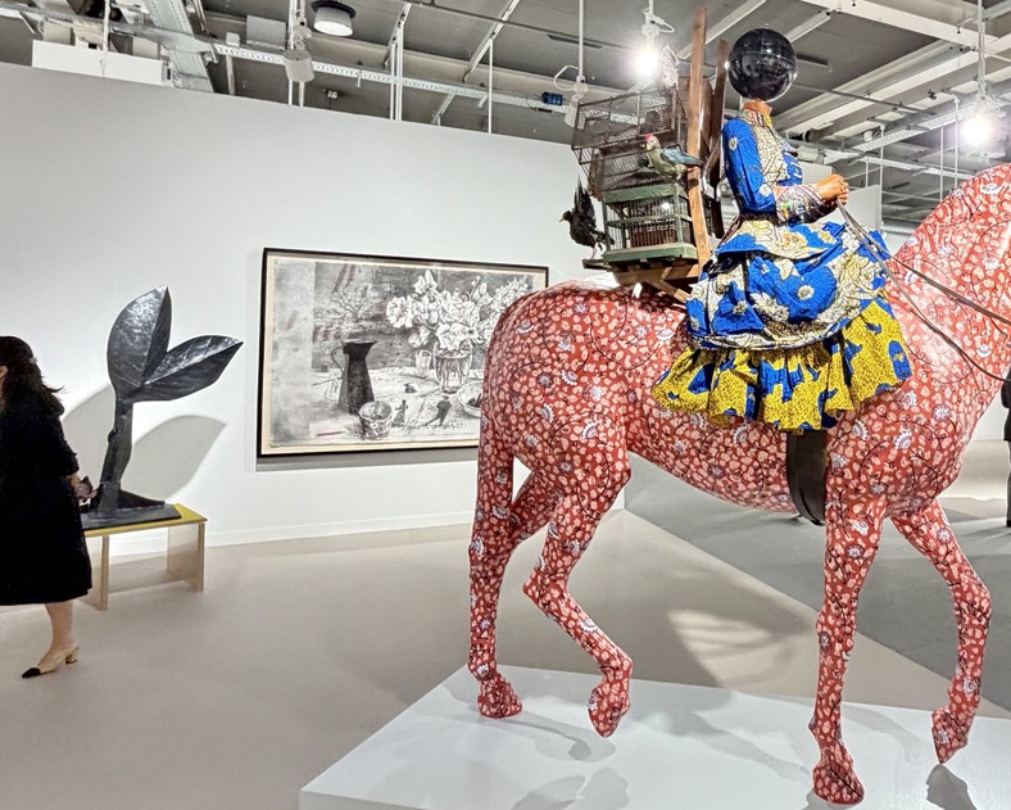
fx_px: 778
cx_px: 716
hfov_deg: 63.4
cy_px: 334
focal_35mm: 26
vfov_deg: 54.7
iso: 250
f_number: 2.2
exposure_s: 1/100
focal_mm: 2.22
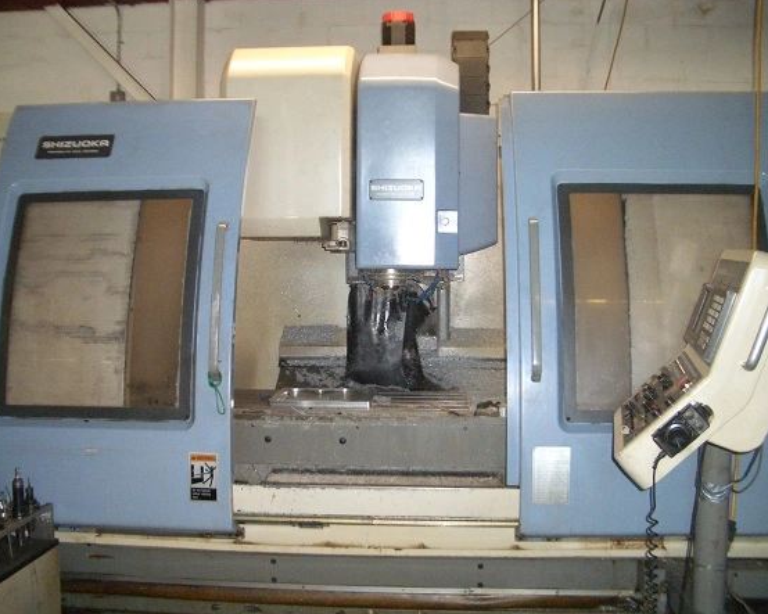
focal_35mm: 37
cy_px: 306
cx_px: 385
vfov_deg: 40.1
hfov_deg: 49.1
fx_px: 841
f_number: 2.6
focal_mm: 5.8
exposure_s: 1/60
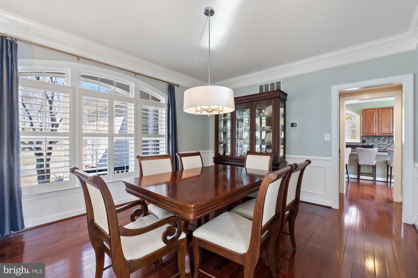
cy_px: 139
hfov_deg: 100.4
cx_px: 209
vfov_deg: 77.3
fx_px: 174
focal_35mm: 15
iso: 800
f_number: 8
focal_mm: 10
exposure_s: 1/1.67
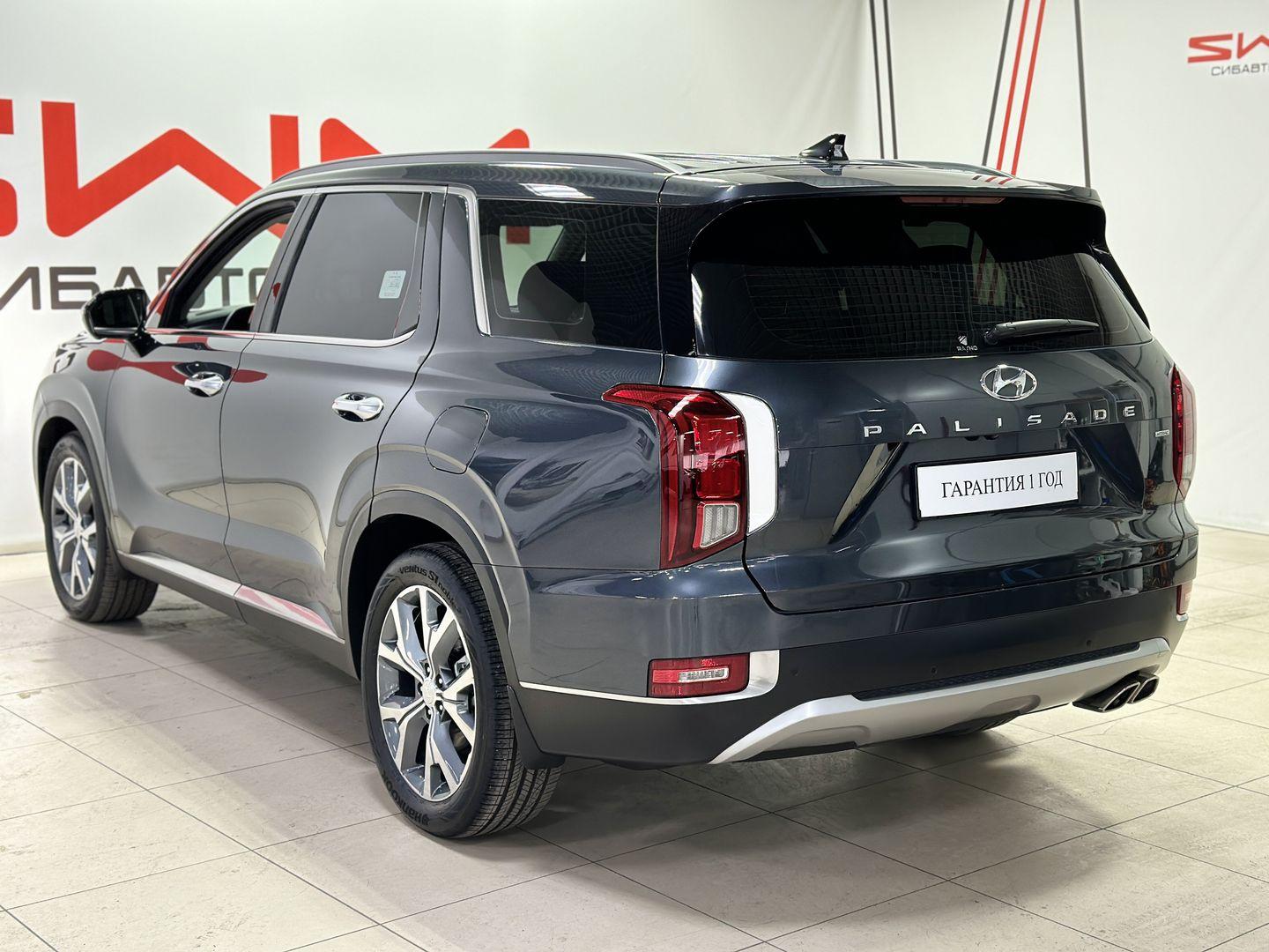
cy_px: 476
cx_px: 634
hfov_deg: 39.7
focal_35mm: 48
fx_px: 1760
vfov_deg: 30.3
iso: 125
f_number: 1.78
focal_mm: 6.86
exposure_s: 1/50
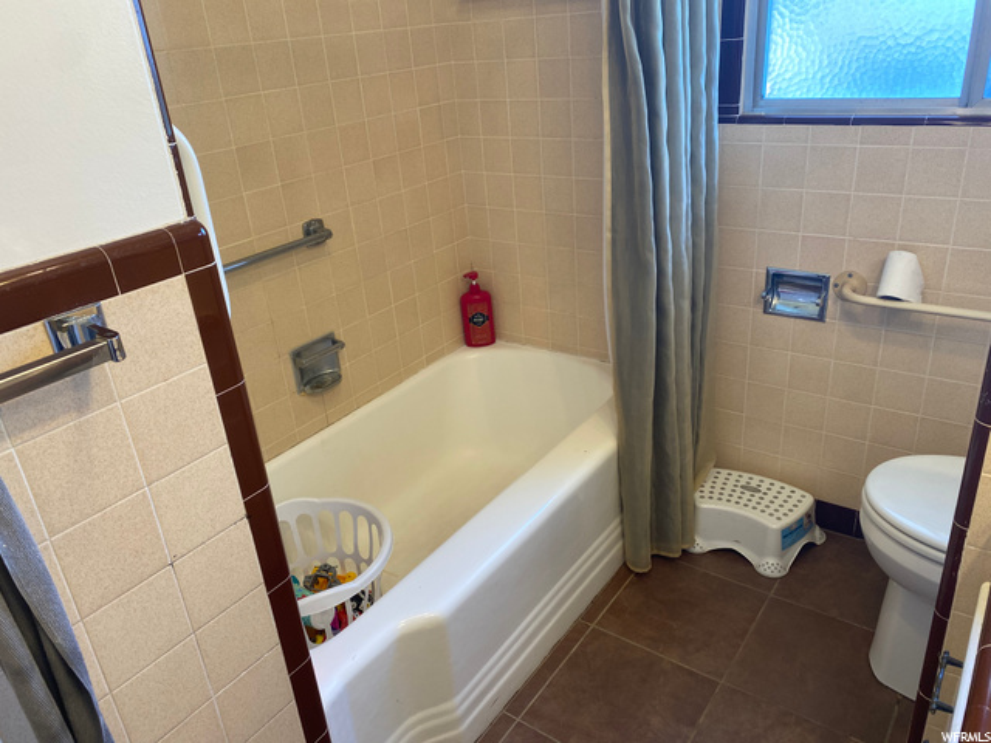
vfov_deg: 53.1
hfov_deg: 67.3
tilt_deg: -23.5
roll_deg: +4.8
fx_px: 744
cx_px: 496
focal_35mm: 26
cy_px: 372
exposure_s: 1/60
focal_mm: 4.25
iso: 64
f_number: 1.8
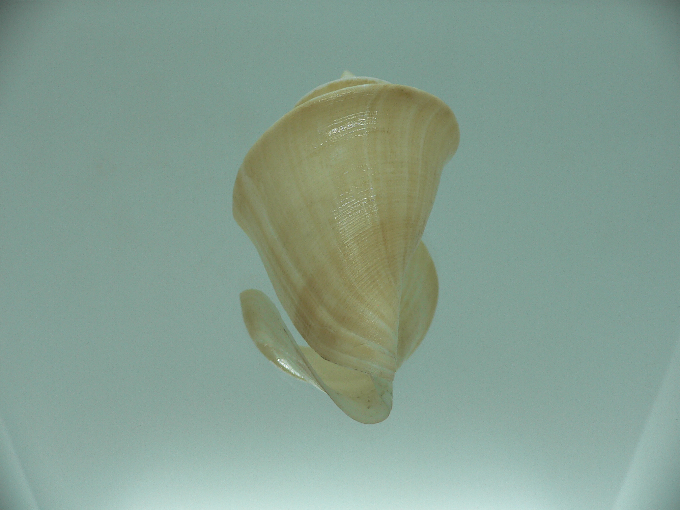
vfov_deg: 40.7
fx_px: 688
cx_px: 340
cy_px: 255
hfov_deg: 52.6
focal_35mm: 35
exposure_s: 1/80
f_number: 2.8
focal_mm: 4.6
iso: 80
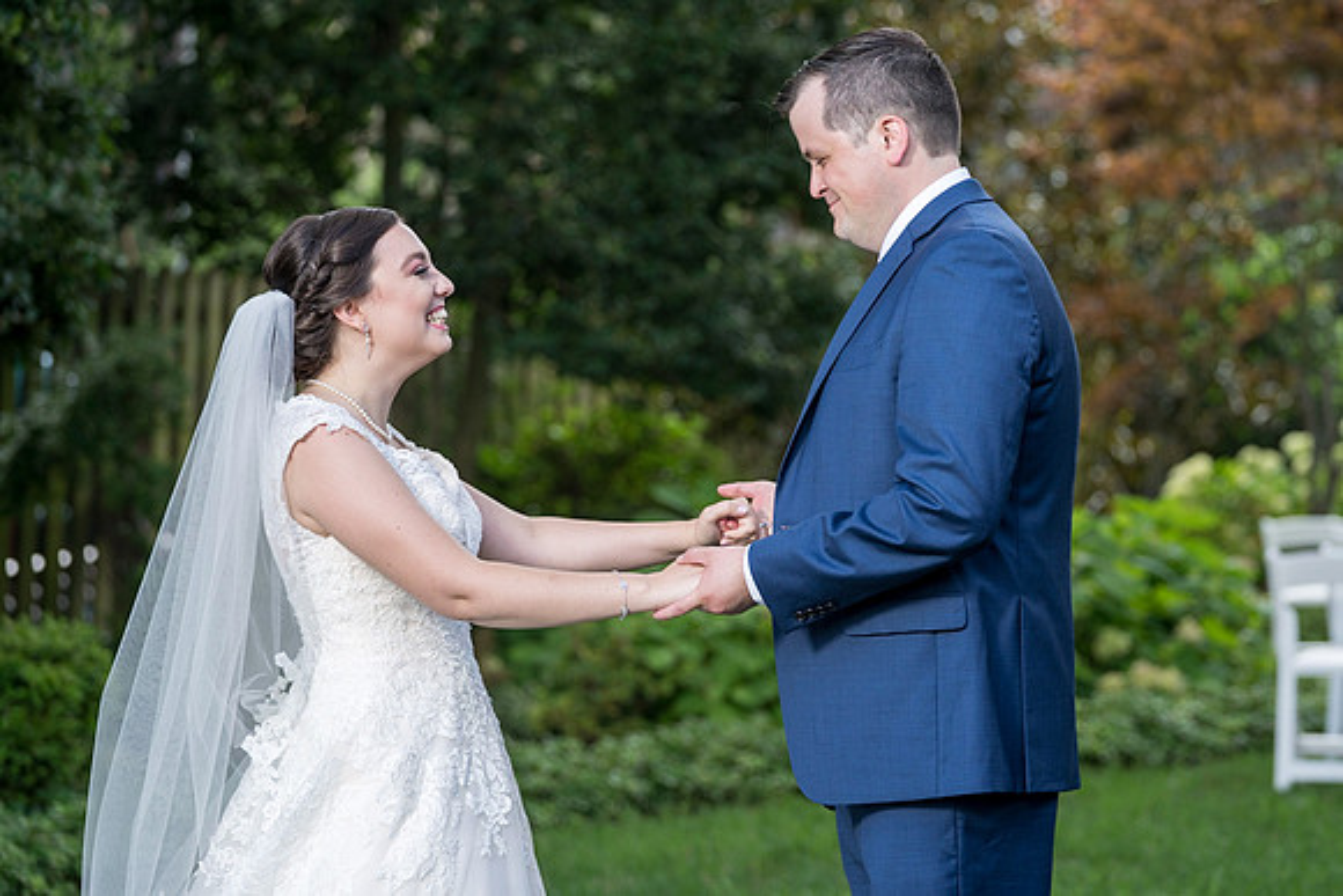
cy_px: 515
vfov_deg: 10.3
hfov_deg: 15.4
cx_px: 771
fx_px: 4972
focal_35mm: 133
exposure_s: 1/200
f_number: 4
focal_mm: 116
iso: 100
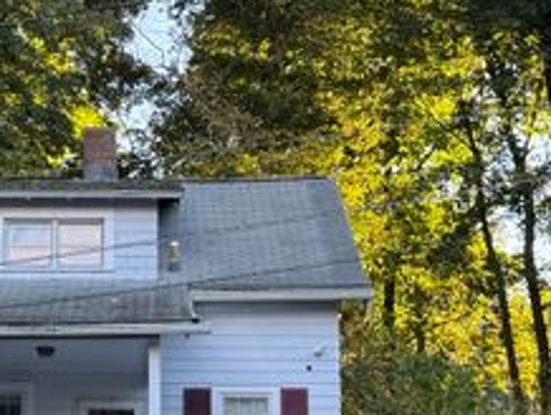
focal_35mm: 110
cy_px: 343
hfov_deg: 17.7
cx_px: 96
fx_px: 1753
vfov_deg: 13.4
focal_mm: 6.76
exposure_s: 1/320
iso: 80
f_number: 1.78
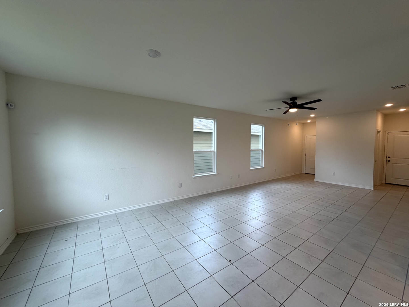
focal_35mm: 14
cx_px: 204
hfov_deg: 102.1
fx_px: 165
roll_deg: -0.1
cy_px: 154
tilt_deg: -1.2
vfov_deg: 85.7
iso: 100
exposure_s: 1/120
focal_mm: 2.22
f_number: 2.2
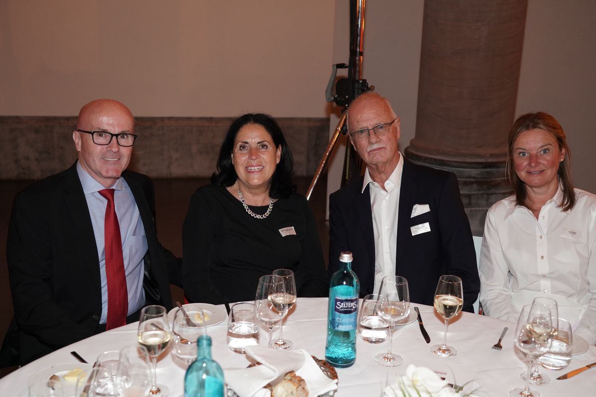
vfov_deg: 32.6
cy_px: 198
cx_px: 298
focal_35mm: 41
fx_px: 679
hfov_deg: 47.4
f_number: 4.5
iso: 1600
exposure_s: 1/50
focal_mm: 41
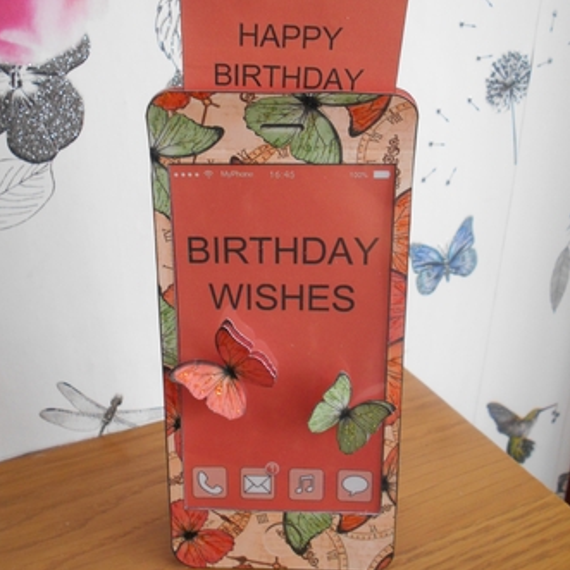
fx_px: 671
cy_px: 253
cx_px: 285
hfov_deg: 46.0
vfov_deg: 46.0
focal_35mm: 36
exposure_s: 1/25
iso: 400
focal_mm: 5.1
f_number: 3.4
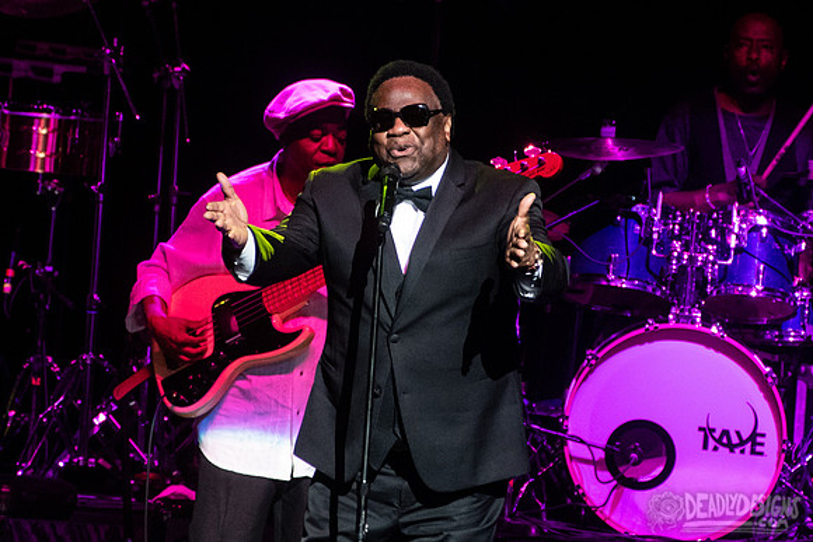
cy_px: 200
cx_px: 498
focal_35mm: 494
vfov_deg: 2.8
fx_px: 11162
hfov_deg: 4.2
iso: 3200
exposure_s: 1/400
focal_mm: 200
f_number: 4
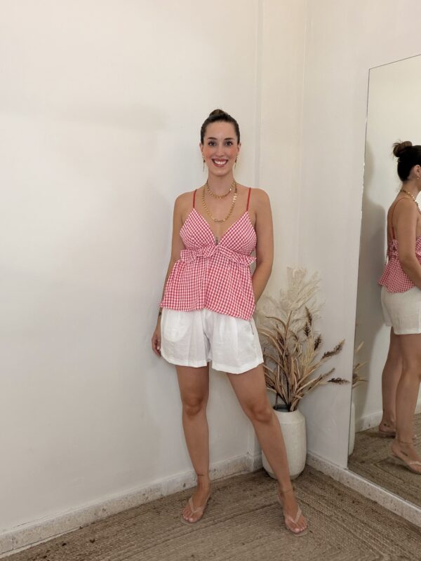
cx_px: 210
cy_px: 280
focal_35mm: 30
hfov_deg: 46.8
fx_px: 486
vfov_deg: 60.0
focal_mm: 2.71
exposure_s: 1/60
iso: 100
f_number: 1.9
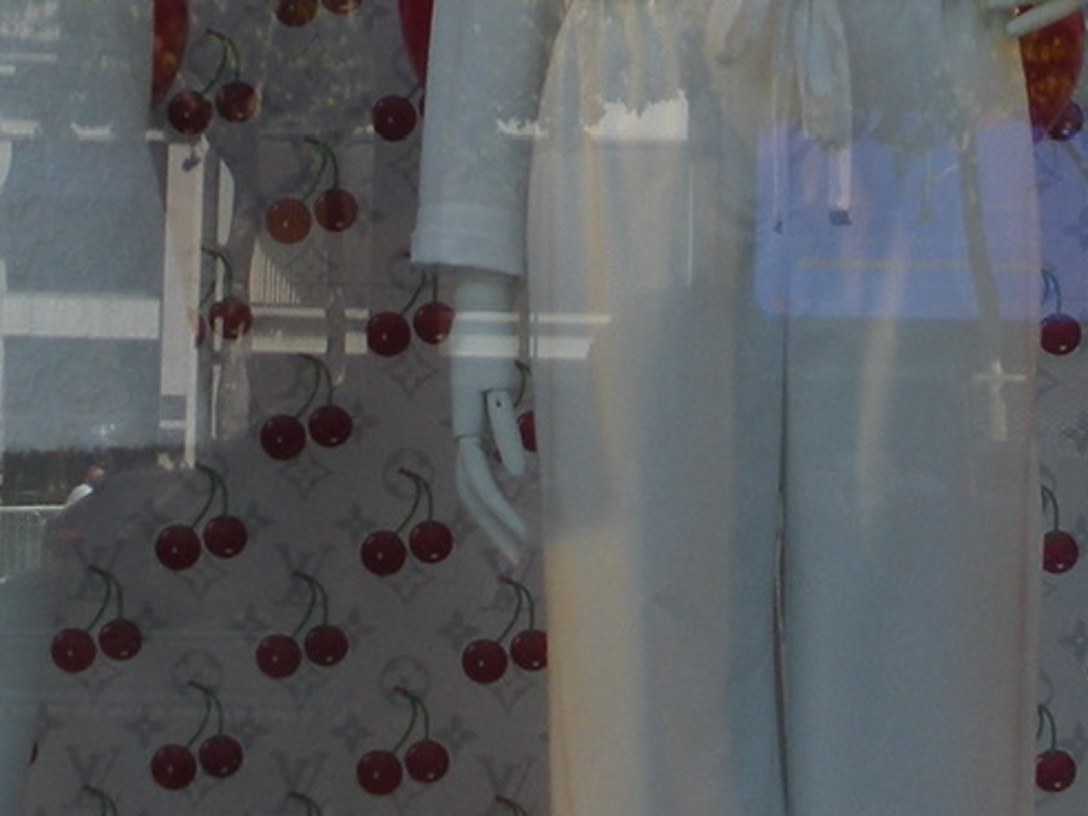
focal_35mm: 150
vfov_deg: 9.6
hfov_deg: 13.0
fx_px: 4715
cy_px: -460
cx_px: 1026
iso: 64
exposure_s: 1/313
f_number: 3.5
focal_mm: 6.3
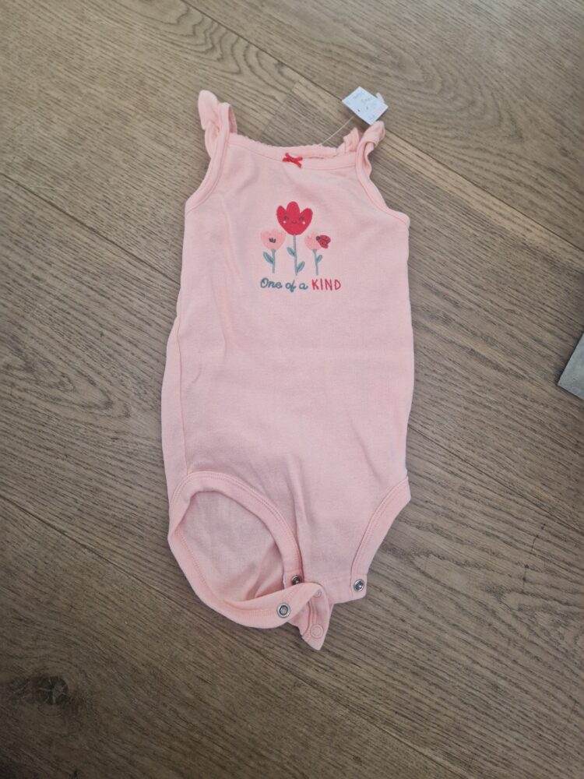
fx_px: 517
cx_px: 292
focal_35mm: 23
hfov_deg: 58.9
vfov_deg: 73.9
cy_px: 390
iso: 64
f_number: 1.8
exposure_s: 1/100
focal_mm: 5.4
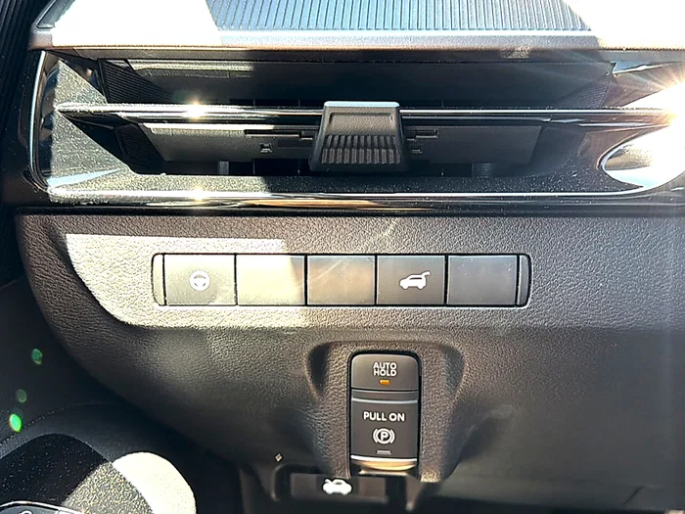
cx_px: 342
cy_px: 257
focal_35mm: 31
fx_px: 613
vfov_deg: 45.4
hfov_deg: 58.4
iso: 100
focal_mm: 6.76
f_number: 1.78
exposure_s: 1/81
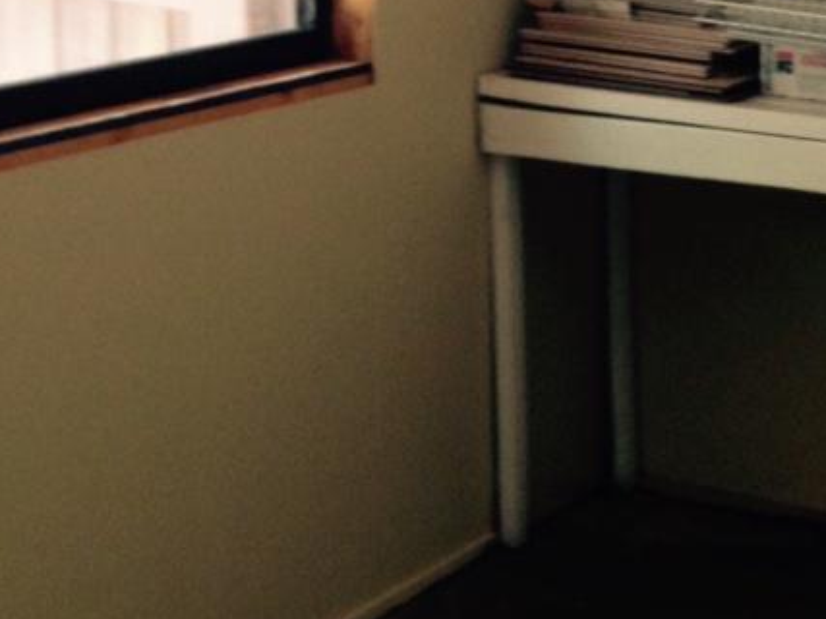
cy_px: 222
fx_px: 2362
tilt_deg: -13.8
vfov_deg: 14.9
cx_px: 774
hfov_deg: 19.4
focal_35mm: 99
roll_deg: -1.3
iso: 100
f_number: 2.4
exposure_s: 1/20
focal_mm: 4.12
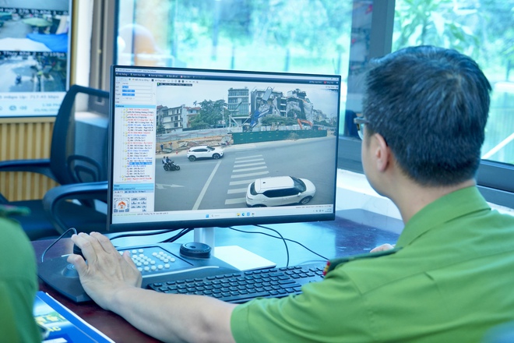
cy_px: 172
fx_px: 928
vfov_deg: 20.9
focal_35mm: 65
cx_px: 257
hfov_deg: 31.0
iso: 3200
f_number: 5.6
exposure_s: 1/160
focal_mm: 65
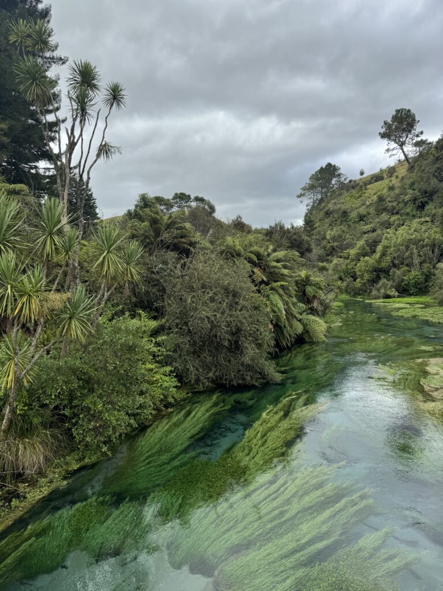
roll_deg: +1.7
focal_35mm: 24
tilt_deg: -2.0
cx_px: 222
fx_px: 410
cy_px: 296
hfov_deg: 56.8
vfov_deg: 71.6
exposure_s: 1/1597
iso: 80
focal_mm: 6.76
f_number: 1.78
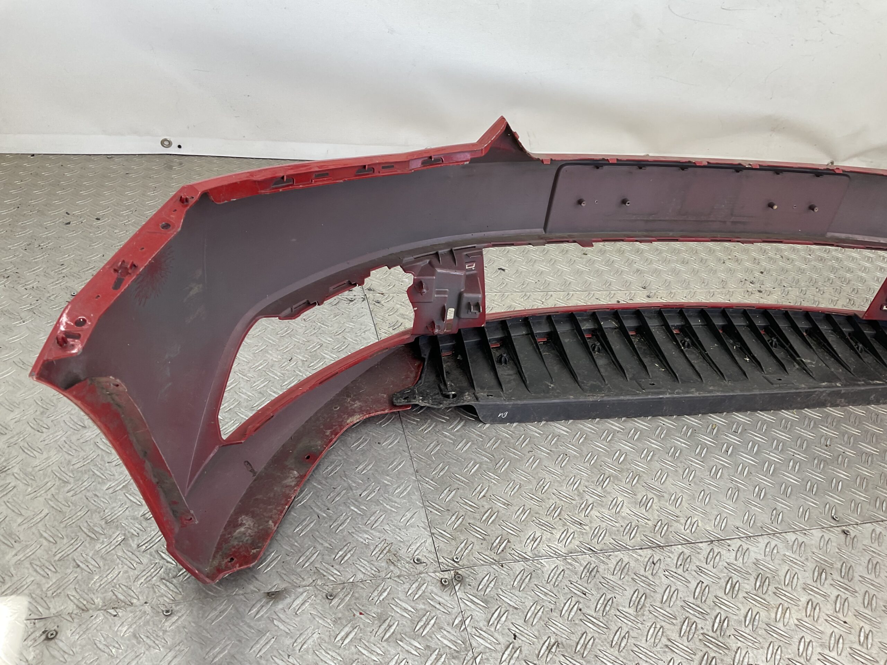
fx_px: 743
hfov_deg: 61.7
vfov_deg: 48.2
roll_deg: -11.9
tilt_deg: -35.1
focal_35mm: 29
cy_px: 332
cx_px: 444
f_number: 1.8
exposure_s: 1/120
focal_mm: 3
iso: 25
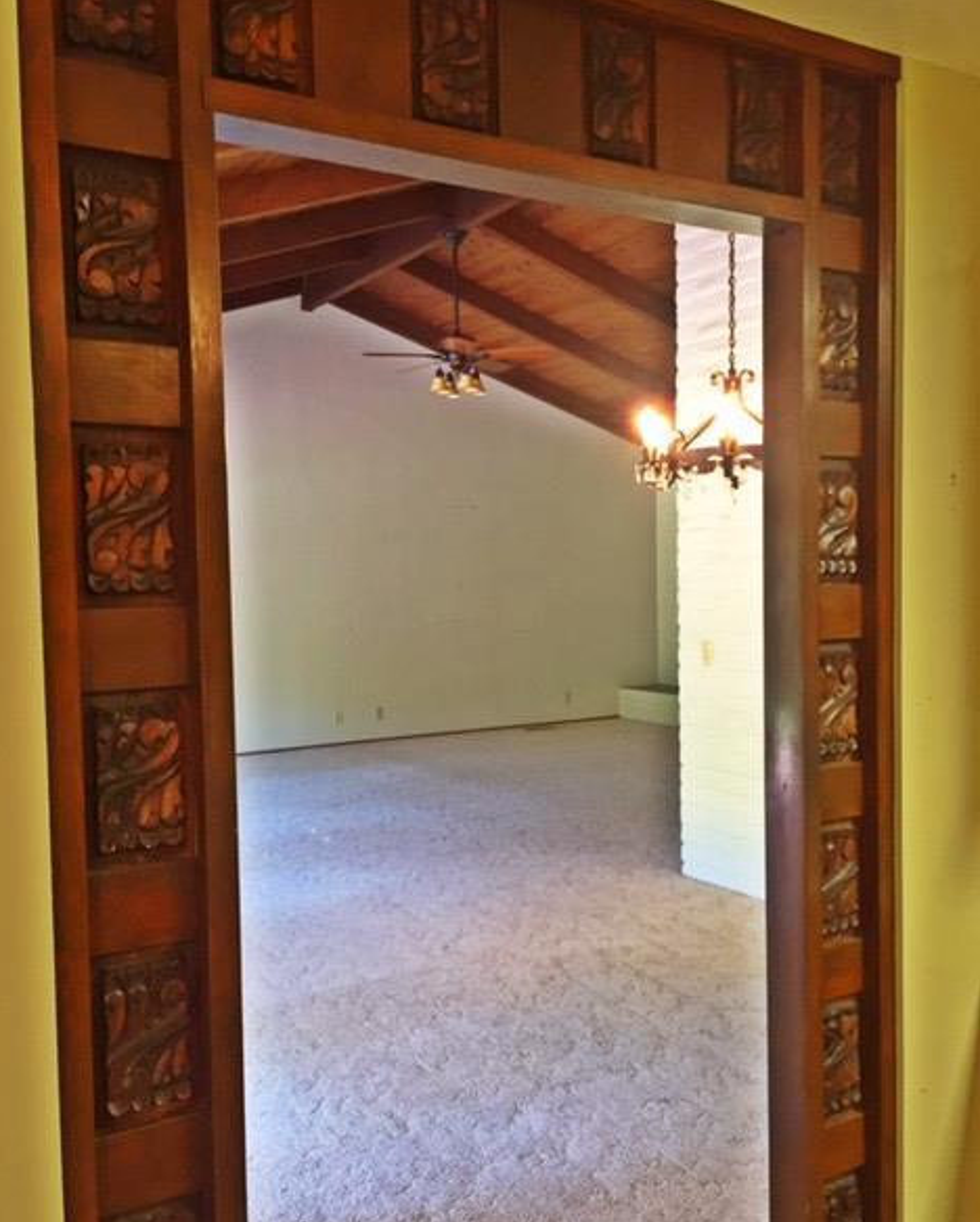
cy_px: 628
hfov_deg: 47.2
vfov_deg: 57.1
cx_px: 480
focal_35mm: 31
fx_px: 1123
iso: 100
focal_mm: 4.15
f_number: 2.2
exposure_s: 1/30
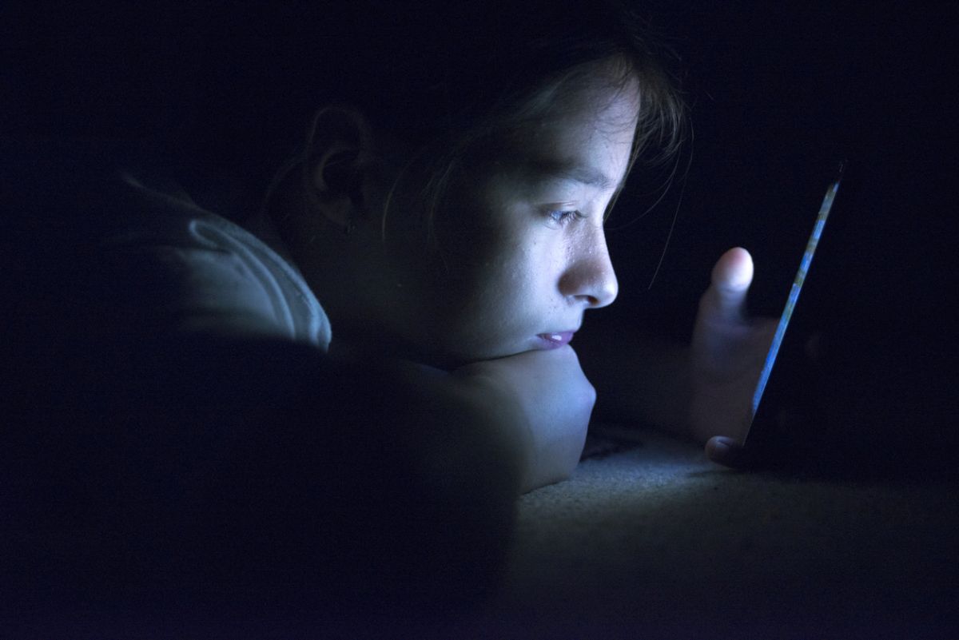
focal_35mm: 55
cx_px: 480
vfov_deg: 24.6
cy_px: 320
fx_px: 1466
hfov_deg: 36.2
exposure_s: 1/80
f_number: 2.8
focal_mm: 55
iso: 800
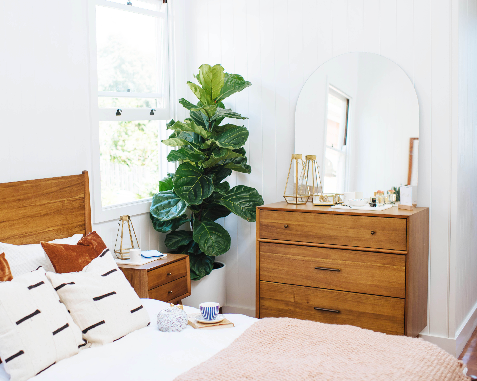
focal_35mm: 45
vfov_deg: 33.4
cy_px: 174
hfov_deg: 40.8
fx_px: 635
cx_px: 172
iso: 100
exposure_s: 1/320
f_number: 2.2
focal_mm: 35
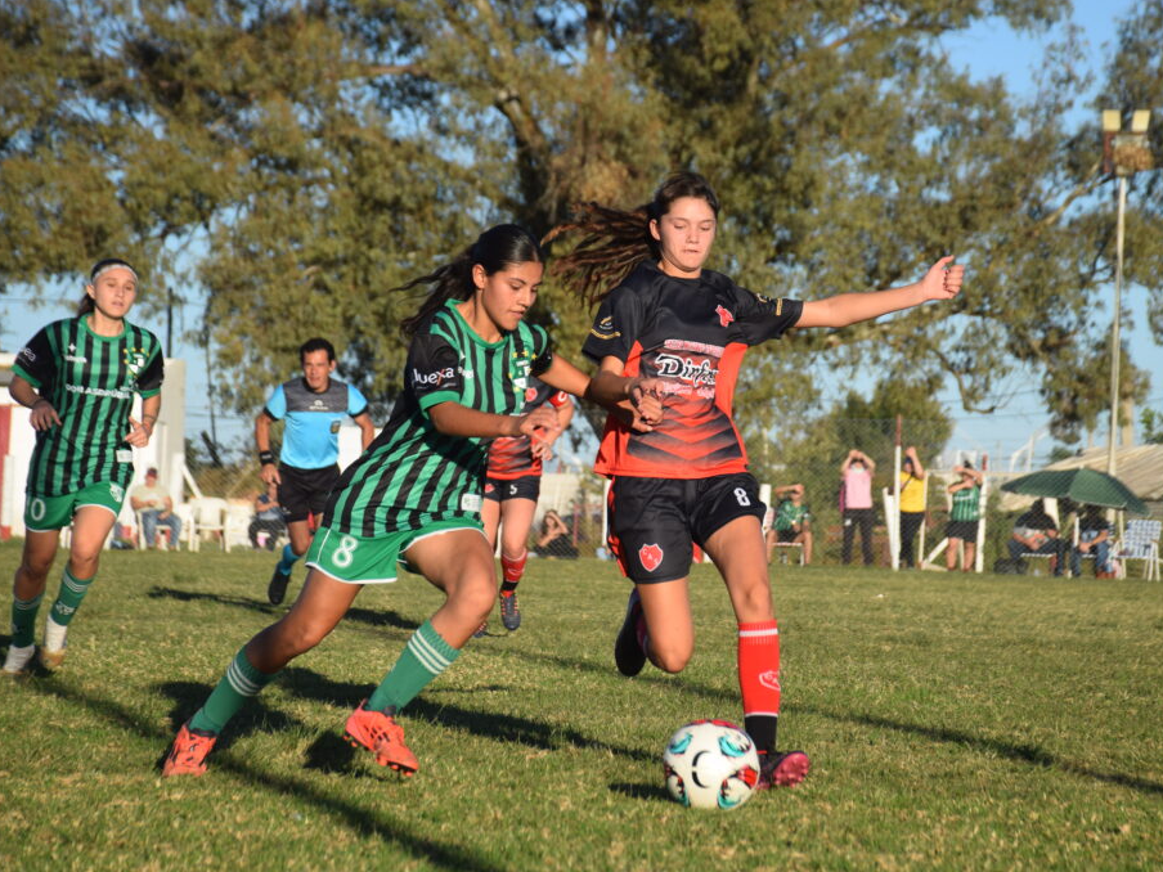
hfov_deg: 13.4
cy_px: 437
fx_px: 4939
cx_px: 623
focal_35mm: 147
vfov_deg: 10.1
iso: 200
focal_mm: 90
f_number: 7.1
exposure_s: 1/800
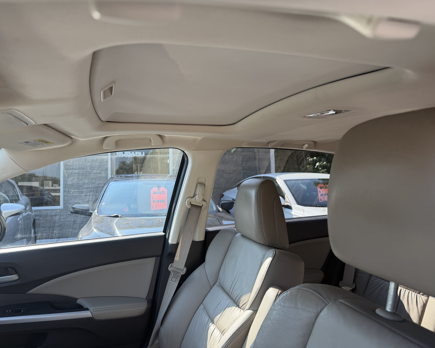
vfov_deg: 56.8
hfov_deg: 68.1
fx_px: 322
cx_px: 218
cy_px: 174
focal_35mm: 25
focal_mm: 6.76
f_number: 1.78
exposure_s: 1/649
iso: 100
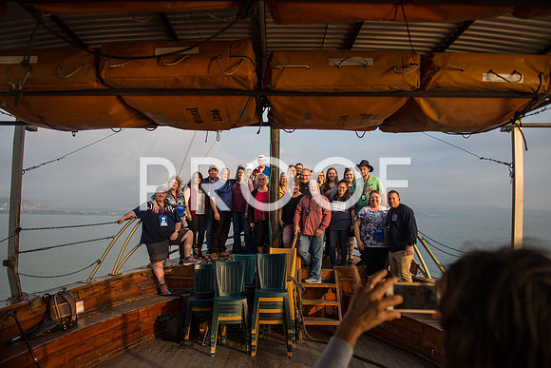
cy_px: 184
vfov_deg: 53.2
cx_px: 276
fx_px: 367
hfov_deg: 73.7
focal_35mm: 24
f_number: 2.8
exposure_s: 1/500
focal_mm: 24
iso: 100
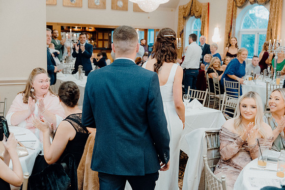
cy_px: 95
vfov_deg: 30.5
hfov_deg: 44.5
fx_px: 348
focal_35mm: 44
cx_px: 142
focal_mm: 44
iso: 3200
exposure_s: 1/160
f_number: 3.5
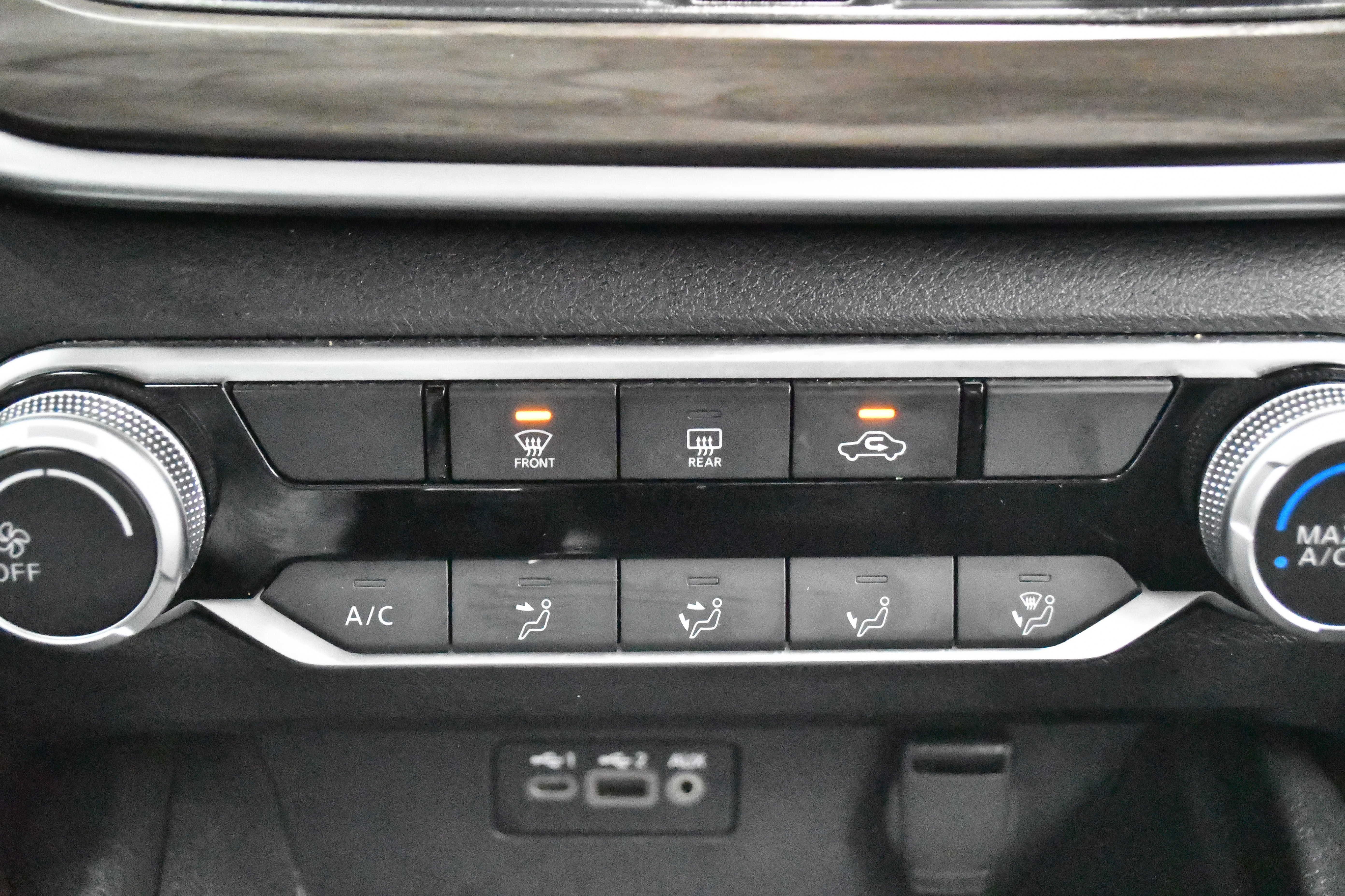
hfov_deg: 38.9
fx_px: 1905
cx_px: 672
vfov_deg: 26.5
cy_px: 448
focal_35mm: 51
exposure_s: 1/160
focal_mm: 34
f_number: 5
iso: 51200
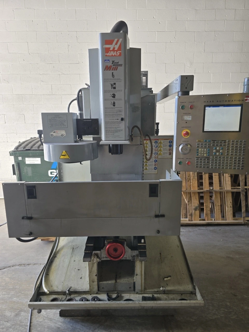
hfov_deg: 58.9
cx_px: 124
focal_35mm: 23
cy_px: 166
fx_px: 221
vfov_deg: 73.9
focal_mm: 6.3
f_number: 1.7
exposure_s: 1/180
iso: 80
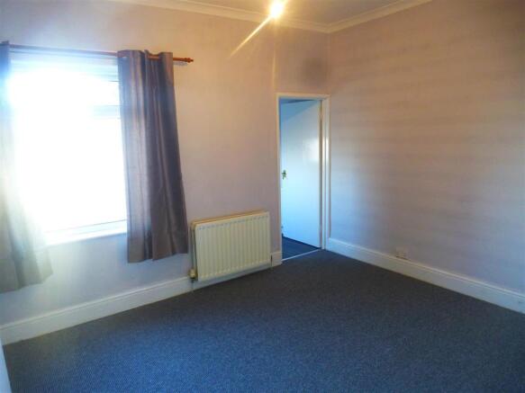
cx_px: 262
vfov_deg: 56.8
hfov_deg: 71.6
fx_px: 364
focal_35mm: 24
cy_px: 196
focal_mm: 4.3
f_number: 3.3
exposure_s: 1/25
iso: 400
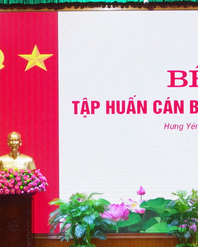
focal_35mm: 118
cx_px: 131
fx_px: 864
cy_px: 276
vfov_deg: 15.8
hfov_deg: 13.0
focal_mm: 21
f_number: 8
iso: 3200
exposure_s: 1/50
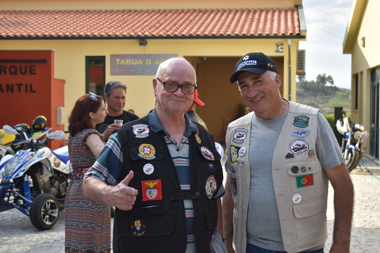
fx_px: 760
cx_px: 190
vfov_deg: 18.9
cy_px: 126
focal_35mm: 72
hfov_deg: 28.1
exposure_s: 1/1000
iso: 500
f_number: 5.3
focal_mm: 48
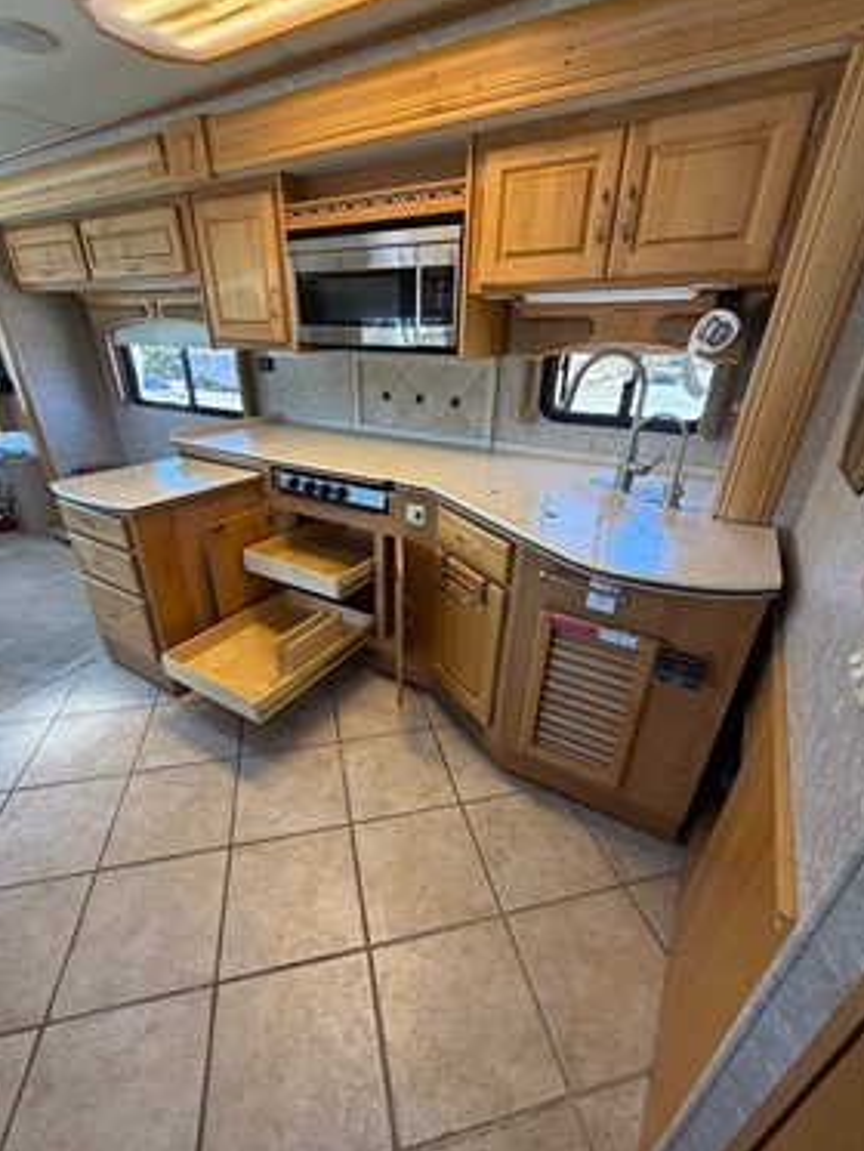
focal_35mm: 15
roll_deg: +0.0
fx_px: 499
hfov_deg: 81.7
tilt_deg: -27.0
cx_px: 410
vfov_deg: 98.1
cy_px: 589
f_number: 2.2
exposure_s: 1/121
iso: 200
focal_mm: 2.22
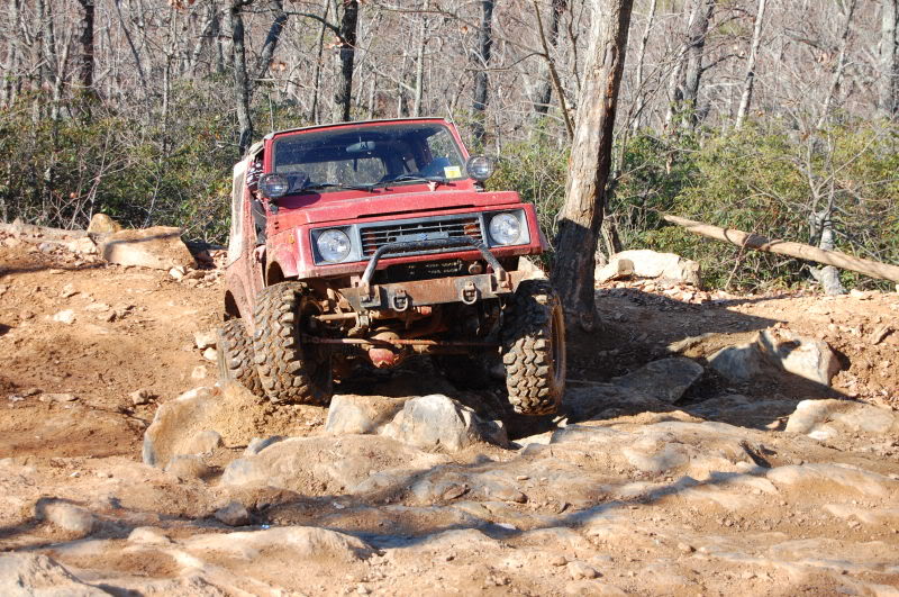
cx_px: 450
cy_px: 298
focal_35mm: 82
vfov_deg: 16.5
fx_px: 2057
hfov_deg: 24.7
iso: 400
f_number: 5.6
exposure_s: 1/400
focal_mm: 55
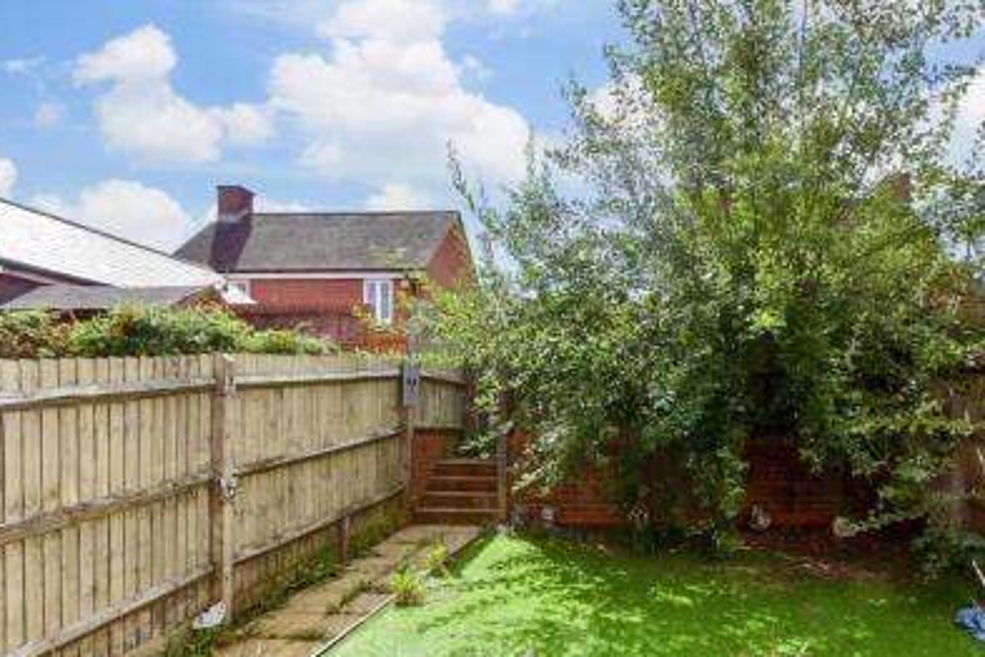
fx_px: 684
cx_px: 685
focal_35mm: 25
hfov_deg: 68.7
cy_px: 425
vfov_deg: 50.6
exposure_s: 1/400
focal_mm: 10
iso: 320
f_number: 8
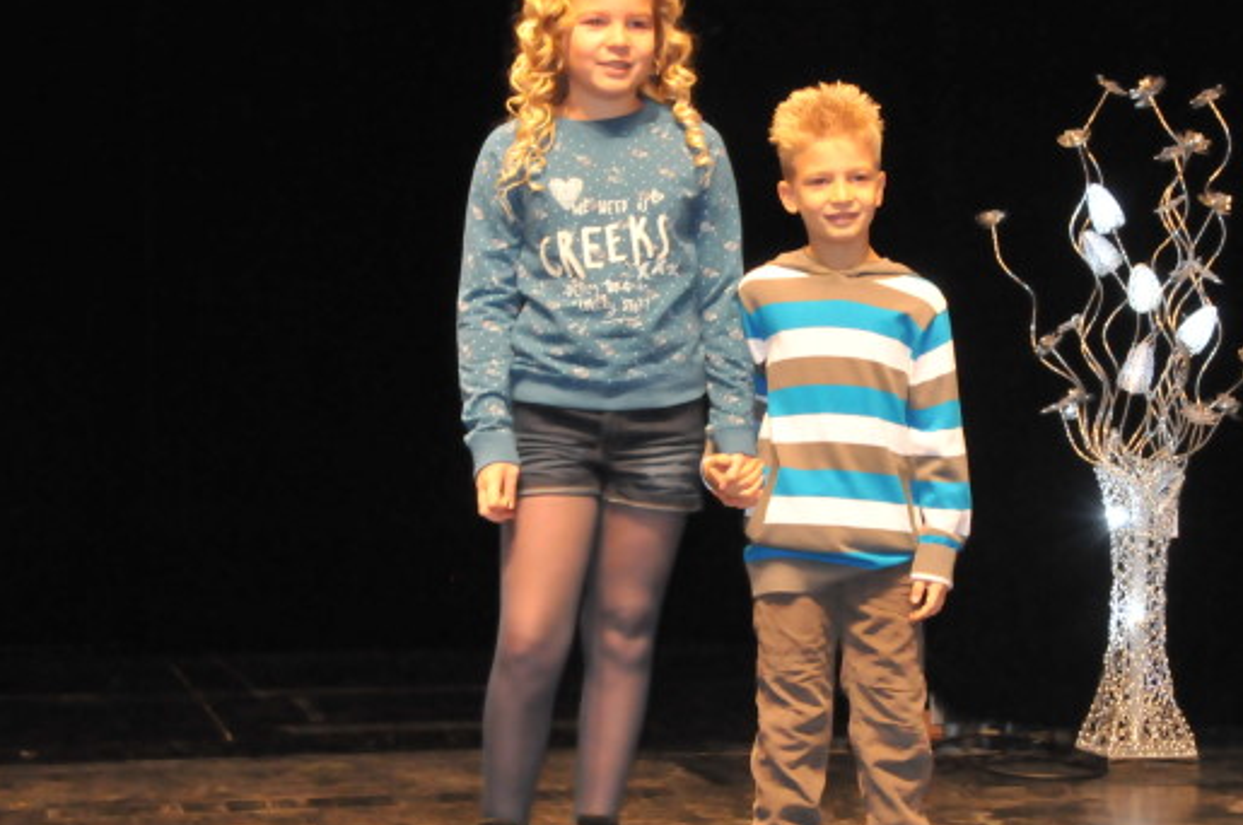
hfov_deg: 20.0
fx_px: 3517
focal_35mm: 102
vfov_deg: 13.4
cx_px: 816
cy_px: 452
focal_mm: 50
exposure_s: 1/40
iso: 3200
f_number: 16
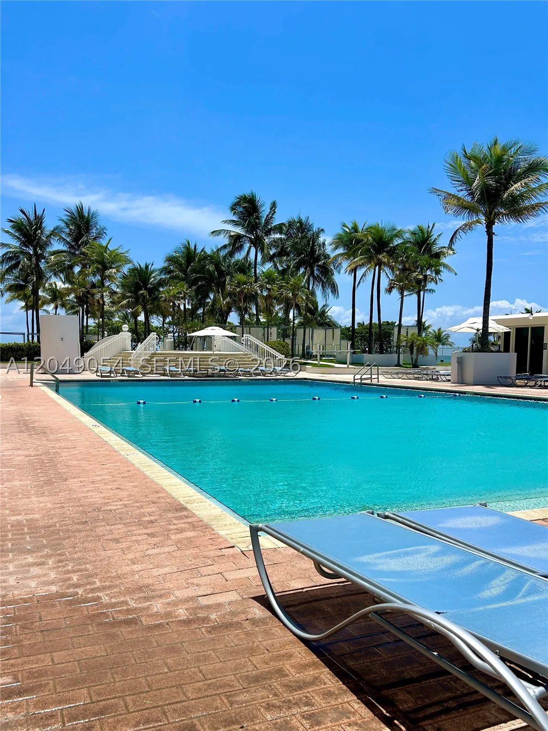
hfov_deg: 53.1
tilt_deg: -4.1
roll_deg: -0.5
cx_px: 274
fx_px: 549
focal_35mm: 26
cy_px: 366
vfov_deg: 67.3
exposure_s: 1/8696
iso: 50
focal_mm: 5.7
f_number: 1.5
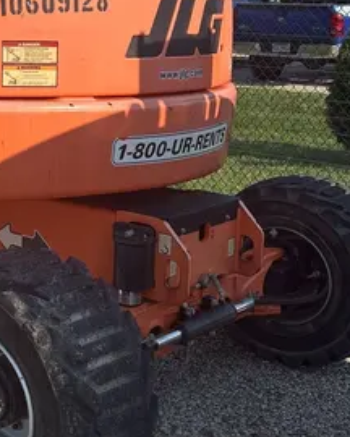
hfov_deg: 20.8
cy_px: 103
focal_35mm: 69
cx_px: -65
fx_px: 893
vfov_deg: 27.1
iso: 50
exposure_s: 1/2778
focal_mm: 5.96
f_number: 1.6
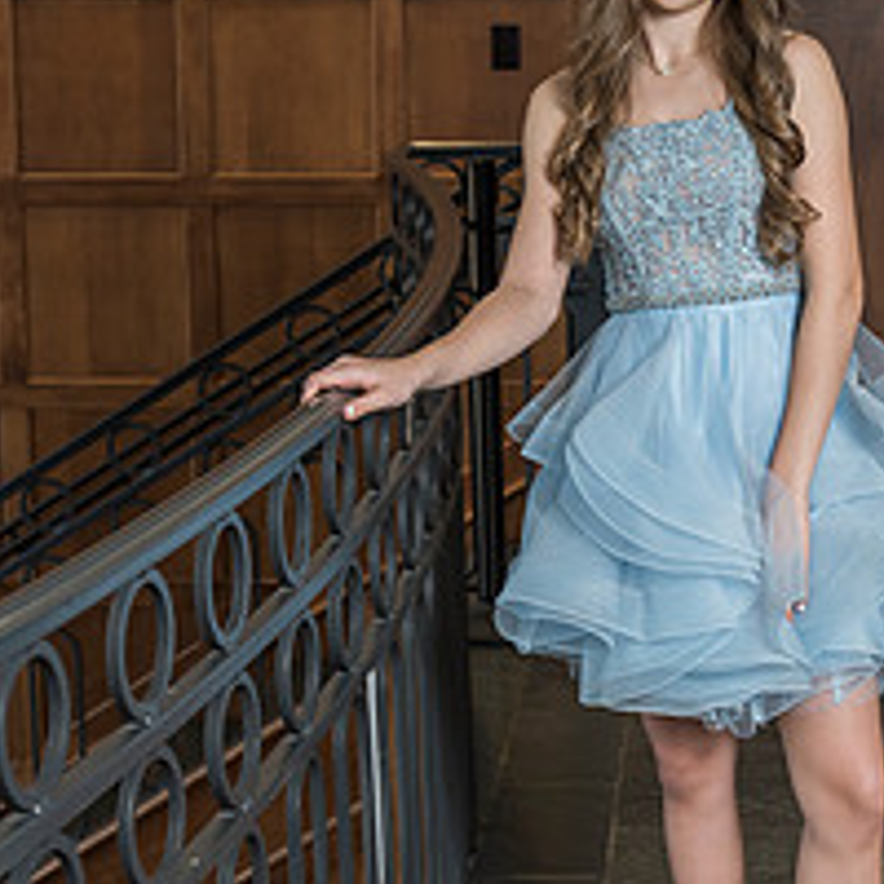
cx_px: 619
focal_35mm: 92
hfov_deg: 18.8
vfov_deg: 18.9
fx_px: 2658
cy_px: 398
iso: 800
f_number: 4.5
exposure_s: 1/125
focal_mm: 48
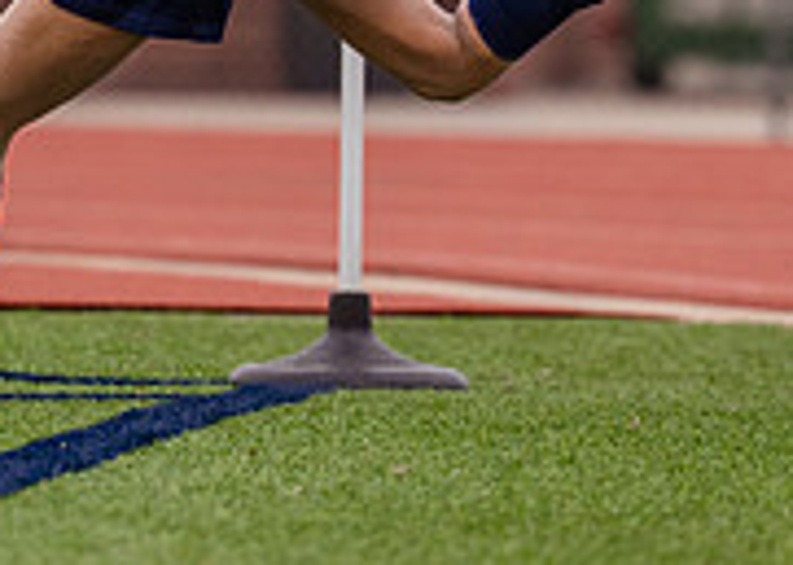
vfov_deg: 2.1
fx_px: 15573
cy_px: -124
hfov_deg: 2.9
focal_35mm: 692
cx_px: 226
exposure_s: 1/1250
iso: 400
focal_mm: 159
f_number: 2.8
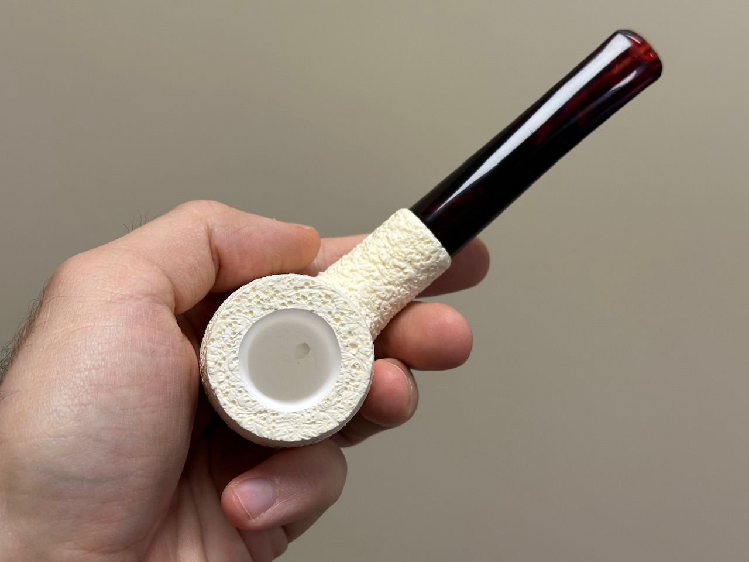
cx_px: 374
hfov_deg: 39.7
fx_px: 1039
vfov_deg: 30.3
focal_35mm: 48
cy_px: 281
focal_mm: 6.86
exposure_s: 1/100
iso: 50
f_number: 1.78
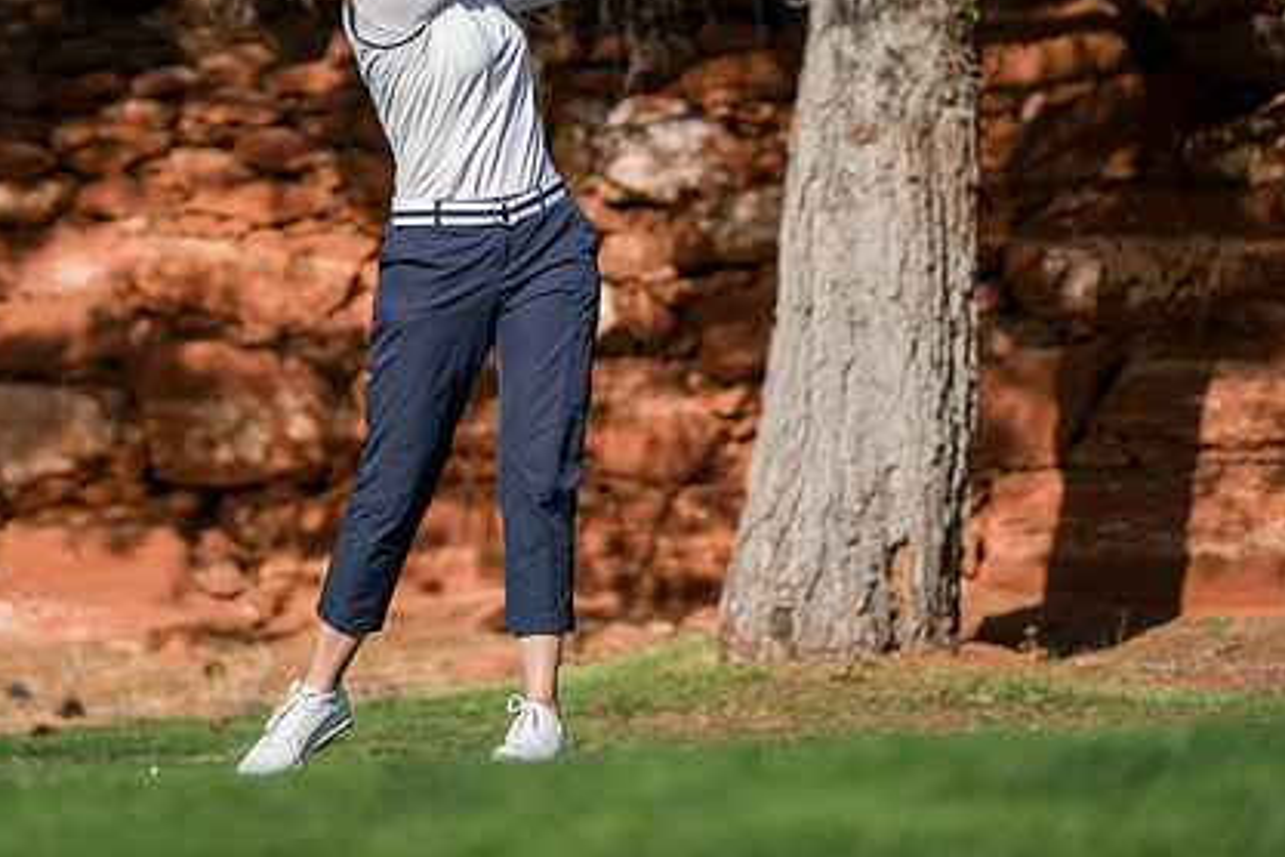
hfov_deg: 12.3
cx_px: 462
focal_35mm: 167
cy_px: 276
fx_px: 5961
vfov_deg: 8.2
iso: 320
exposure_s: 1/5000
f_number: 2.8
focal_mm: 120
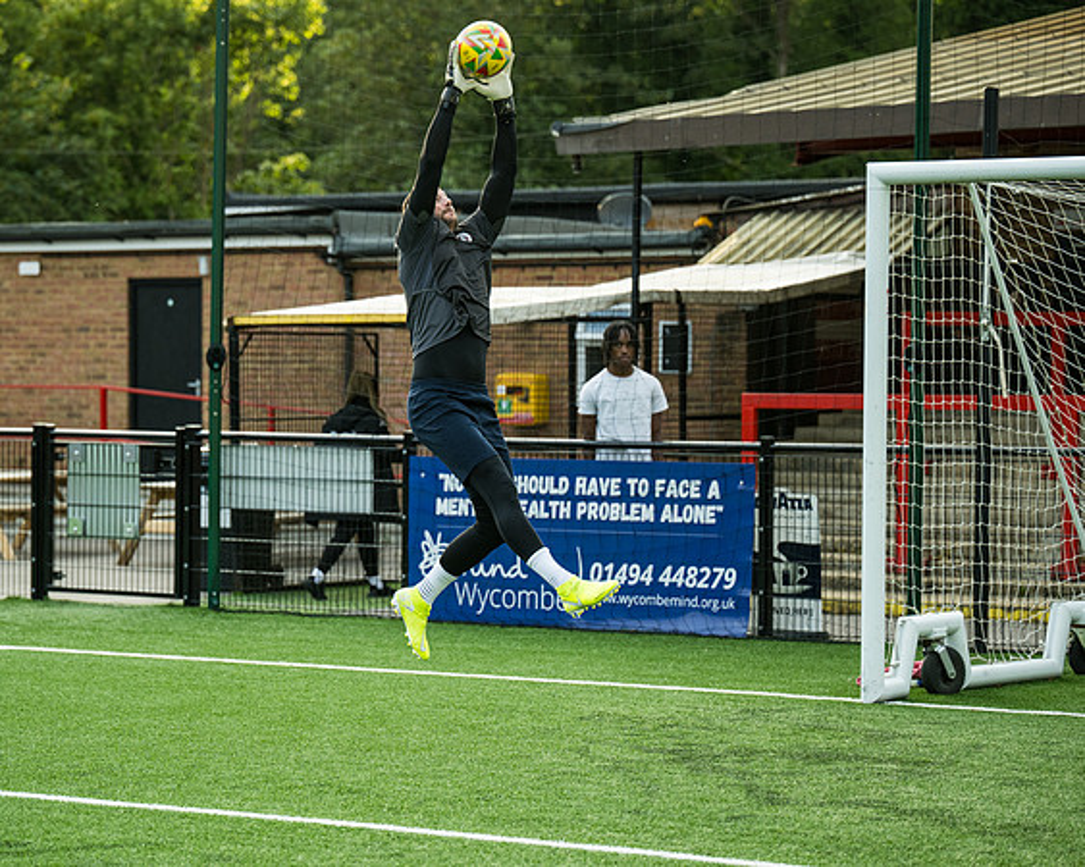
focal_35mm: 121
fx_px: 3871
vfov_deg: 12.8
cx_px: 410
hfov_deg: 15.9
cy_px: 499
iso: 400
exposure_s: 1/1250
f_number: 2.8
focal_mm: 93
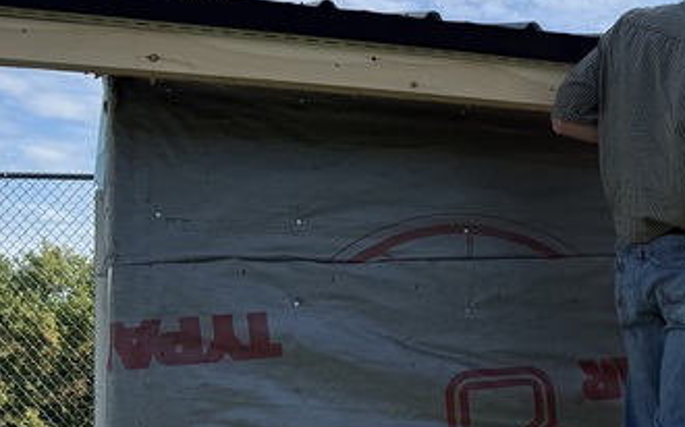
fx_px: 1474
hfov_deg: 23.1
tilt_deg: +3.7
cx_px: 897
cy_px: 369
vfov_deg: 16.3
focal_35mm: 79
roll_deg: +0.1
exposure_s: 1/3584
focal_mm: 6.76
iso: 80
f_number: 1.78
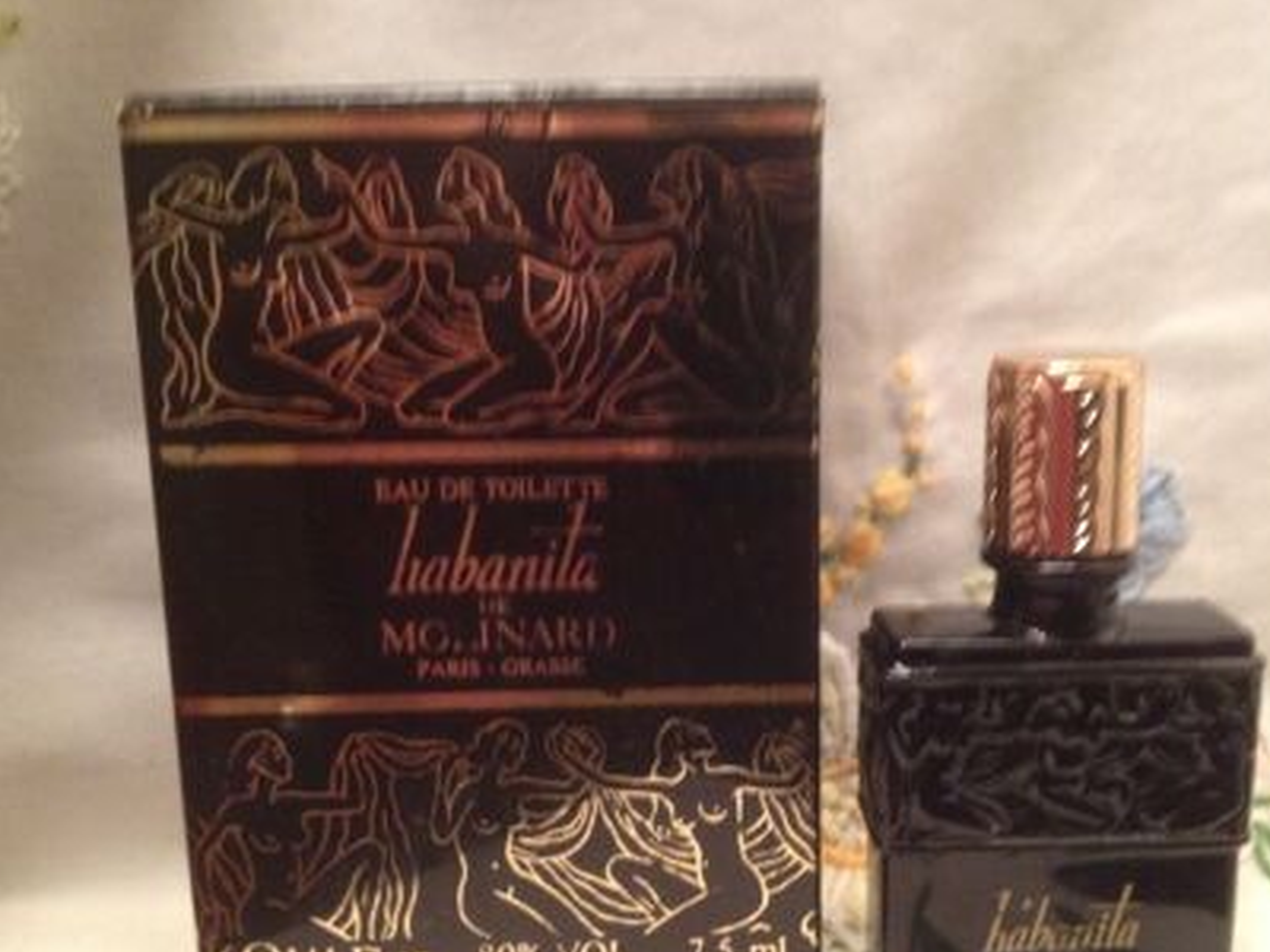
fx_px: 1541
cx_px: 708
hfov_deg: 44.7
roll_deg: +0.8
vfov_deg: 34.2
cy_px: 568
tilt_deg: -13.9
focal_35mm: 42
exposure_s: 1/15
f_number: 2.4
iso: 400
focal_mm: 4.28
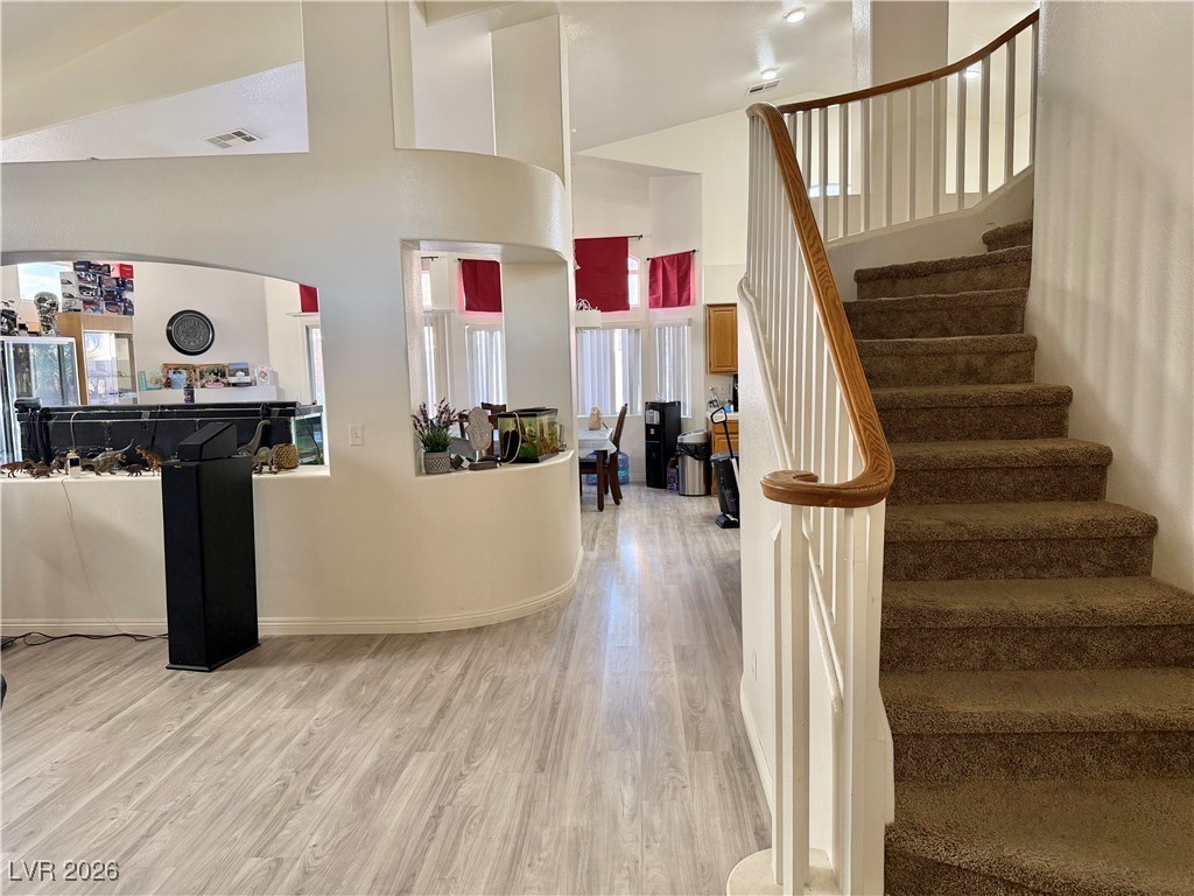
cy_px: 448
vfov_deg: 56.8
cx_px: 597
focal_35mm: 24
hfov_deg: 71.6
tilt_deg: -6.2
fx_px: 828
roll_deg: +1.8
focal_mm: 6.76
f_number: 1.78
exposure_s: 1/120
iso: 320
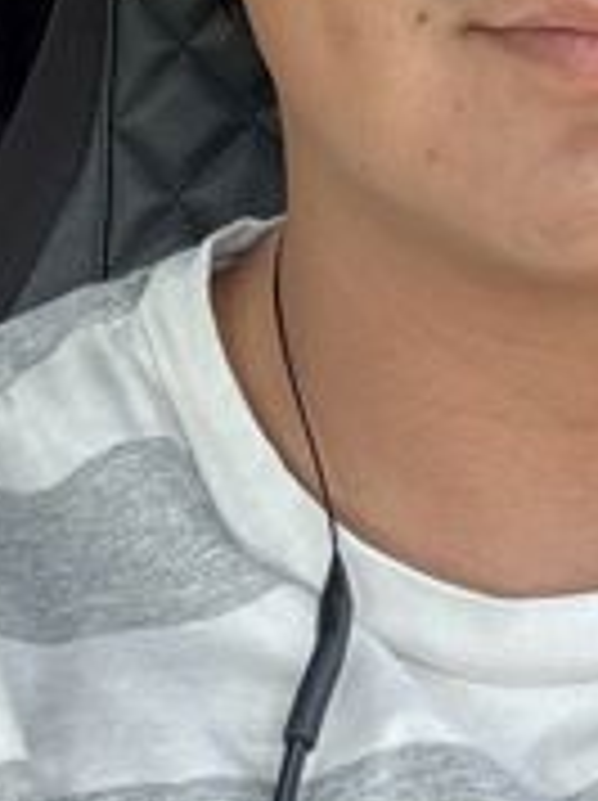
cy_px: -259
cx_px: 594
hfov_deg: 14.7
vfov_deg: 18.4
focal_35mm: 99
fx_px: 2286
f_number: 1.9
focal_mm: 2.69
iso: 50
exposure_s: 1/121
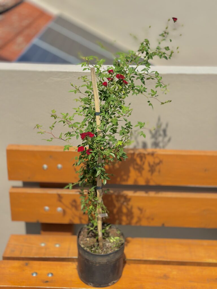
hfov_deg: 30.3
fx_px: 401
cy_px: 144
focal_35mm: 48
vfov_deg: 39.7
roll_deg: -1.9
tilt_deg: -23.8
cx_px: 108
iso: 100
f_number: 1.78
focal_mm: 6.86
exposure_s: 1/7092
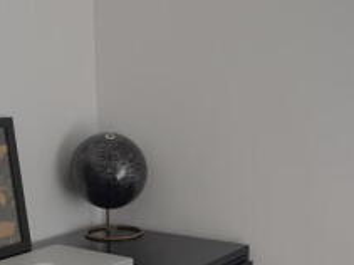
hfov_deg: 26.8
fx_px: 736
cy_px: 219
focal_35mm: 72
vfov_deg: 20.2
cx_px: 244
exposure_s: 1/425
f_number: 2.4
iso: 50
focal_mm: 4.32
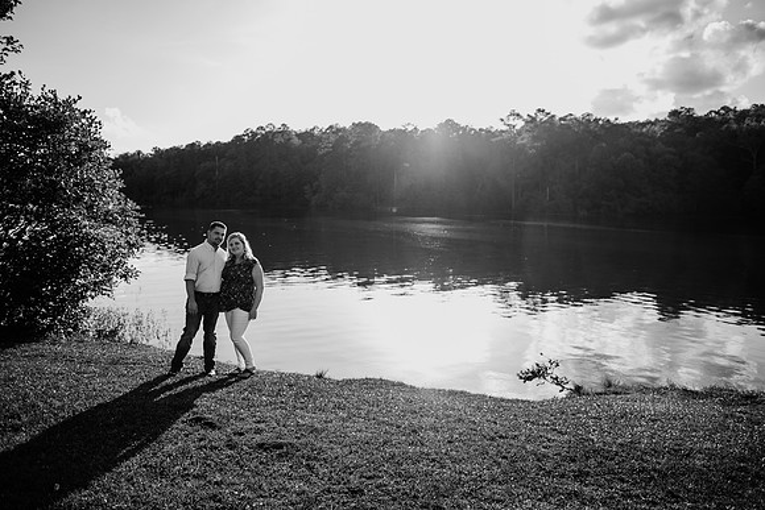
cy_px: 255
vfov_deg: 53.2
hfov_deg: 73.7
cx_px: 382
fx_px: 510
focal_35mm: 24
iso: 125
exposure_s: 1/1000
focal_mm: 24
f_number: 2.5
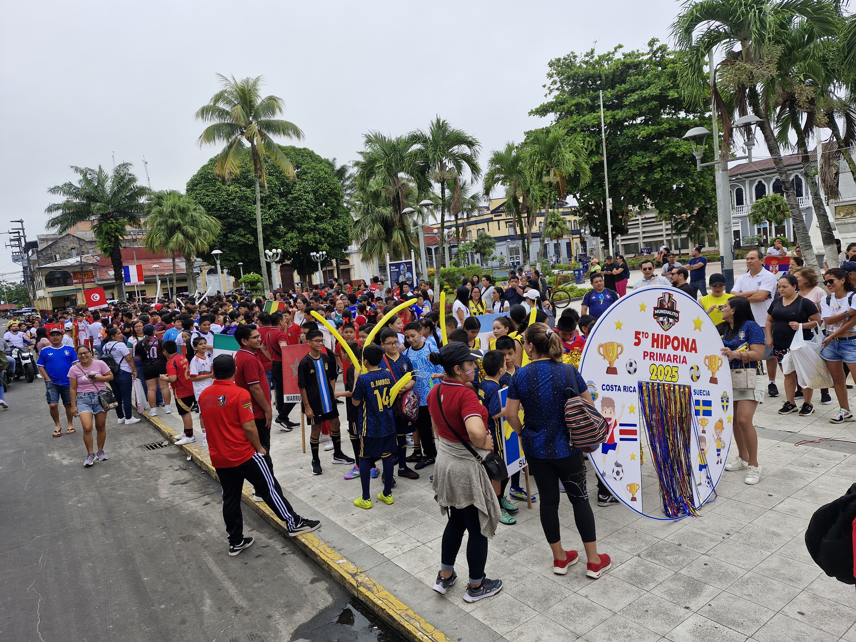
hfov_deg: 73.9
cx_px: 428
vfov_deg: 58.9
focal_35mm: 23
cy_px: 321
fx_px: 569
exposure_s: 1/252
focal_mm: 5.54
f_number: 1.8
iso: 50
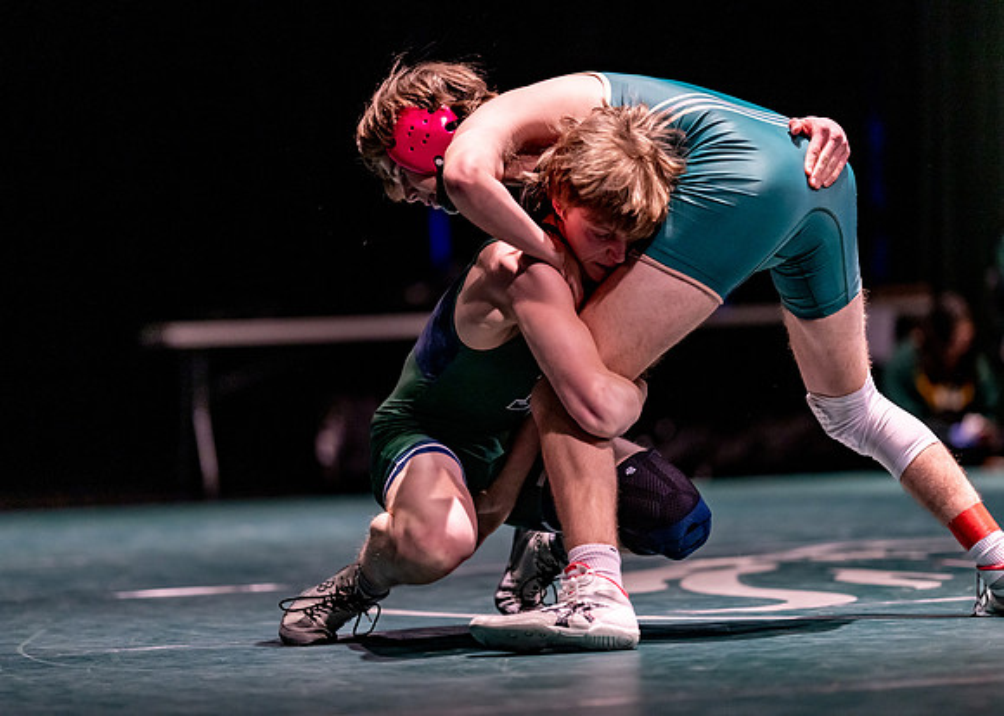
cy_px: 358
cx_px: 502
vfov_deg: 10.2
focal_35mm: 141
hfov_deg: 14.2
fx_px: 4033
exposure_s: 1/800
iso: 2000
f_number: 1.8
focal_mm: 135
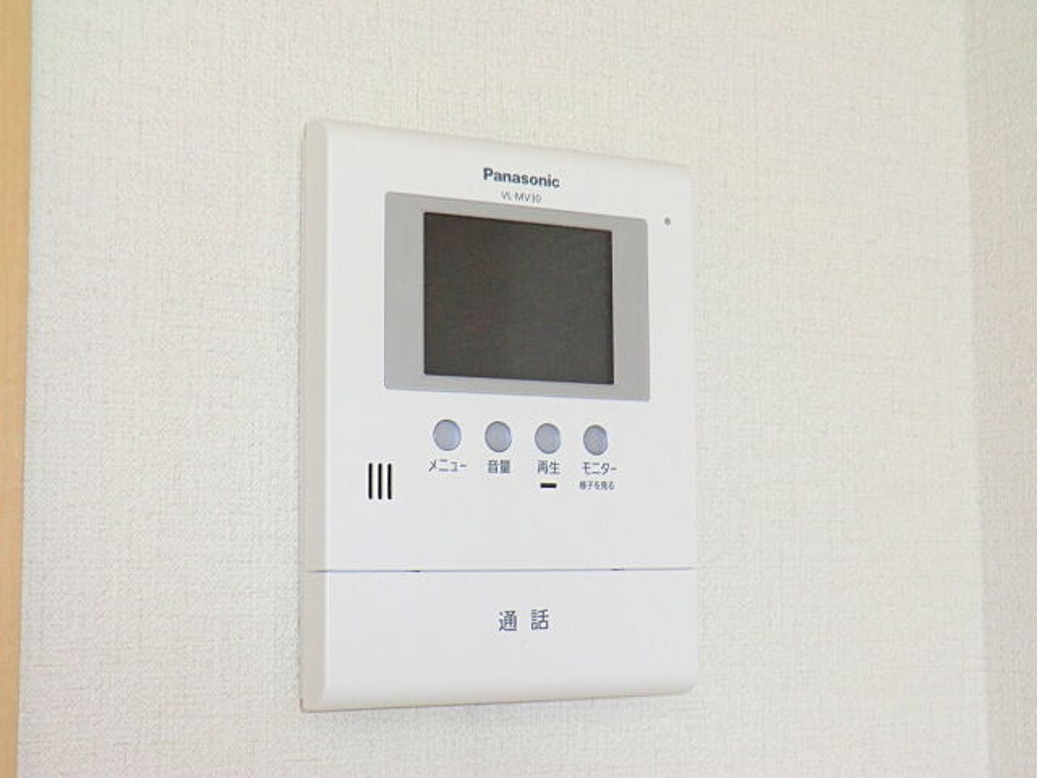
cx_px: 518
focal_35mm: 55
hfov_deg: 34.9
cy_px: 389
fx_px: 1648
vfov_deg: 26.6
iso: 400
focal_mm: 9.8
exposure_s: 1/60
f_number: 4.2
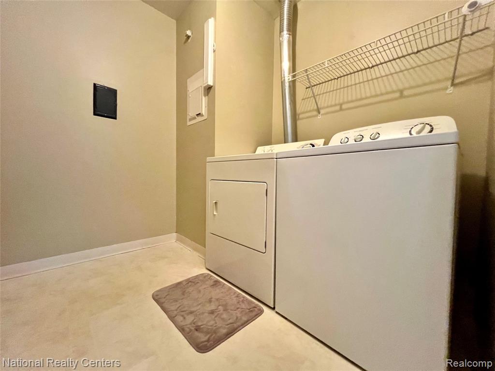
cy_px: 186
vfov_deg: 89.9
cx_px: 248
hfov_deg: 106.2
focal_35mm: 13
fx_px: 186
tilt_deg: -3.6
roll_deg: -0.1
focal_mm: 1.57
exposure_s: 1/60
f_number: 1.8
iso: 800
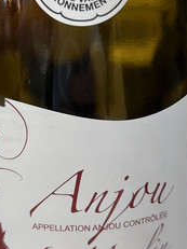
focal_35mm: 72
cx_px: 82
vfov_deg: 27.0
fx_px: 519
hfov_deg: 20.4
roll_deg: +0.9
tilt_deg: -14.0
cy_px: 96
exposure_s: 1/100
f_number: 1.5
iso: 80
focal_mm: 5.7
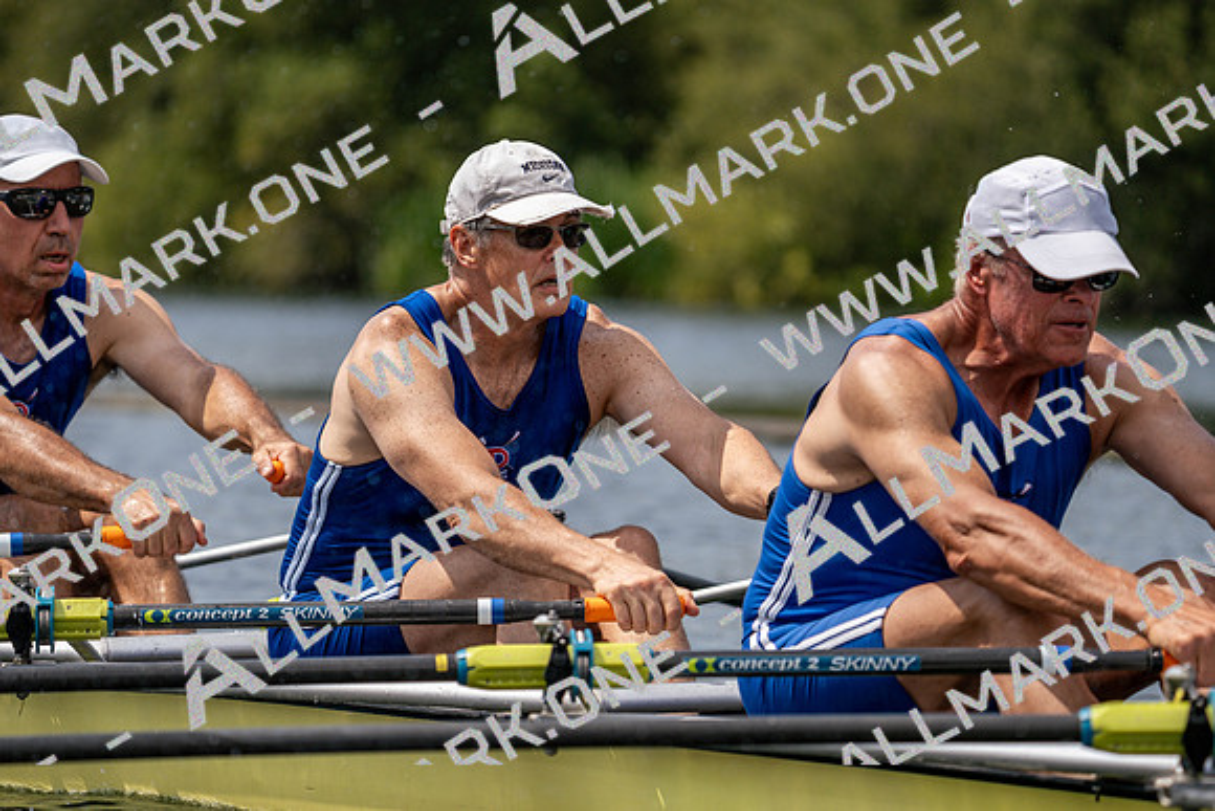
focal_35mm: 293
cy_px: 406
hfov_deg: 7.0
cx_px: 608
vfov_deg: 4.7
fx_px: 9891
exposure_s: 1/1600
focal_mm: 293
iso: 200
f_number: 5.6
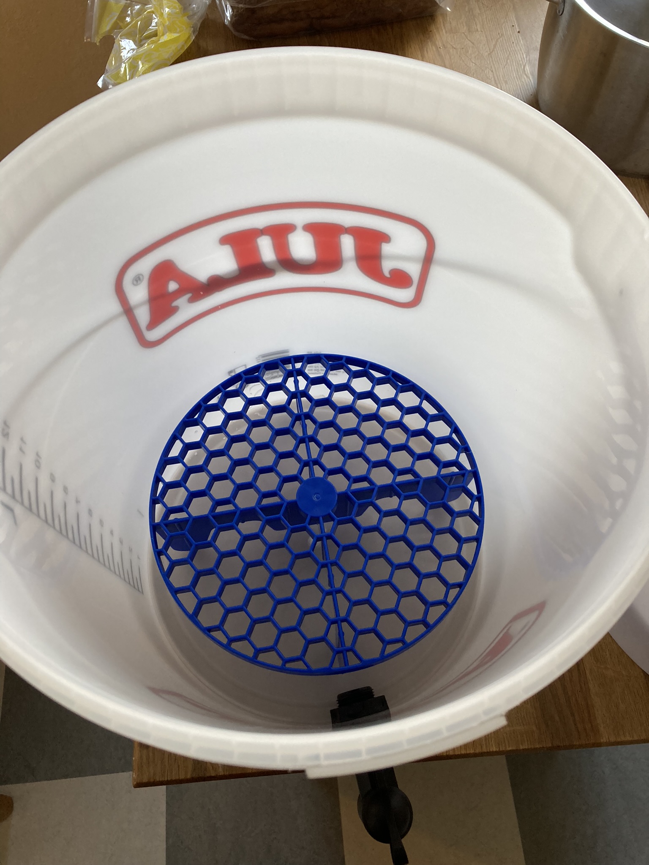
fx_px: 700
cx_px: 324
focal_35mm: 28
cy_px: 432
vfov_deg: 63.4
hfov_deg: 49.7
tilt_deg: -64.3
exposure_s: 1/100
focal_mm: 3.99
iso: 80
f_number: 1.8
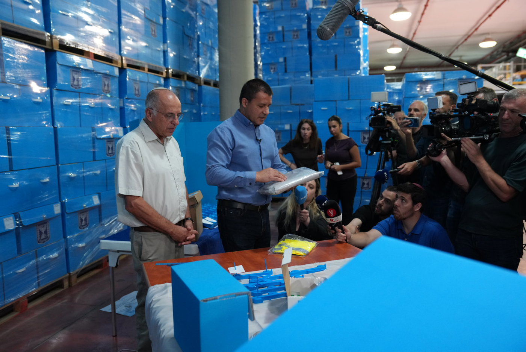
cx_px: 263
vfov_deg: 43.7
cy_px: 176
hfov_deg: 61.9
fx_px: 439
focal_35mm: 30
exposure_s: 1/160
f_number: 3.2
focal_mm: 30
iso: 2500
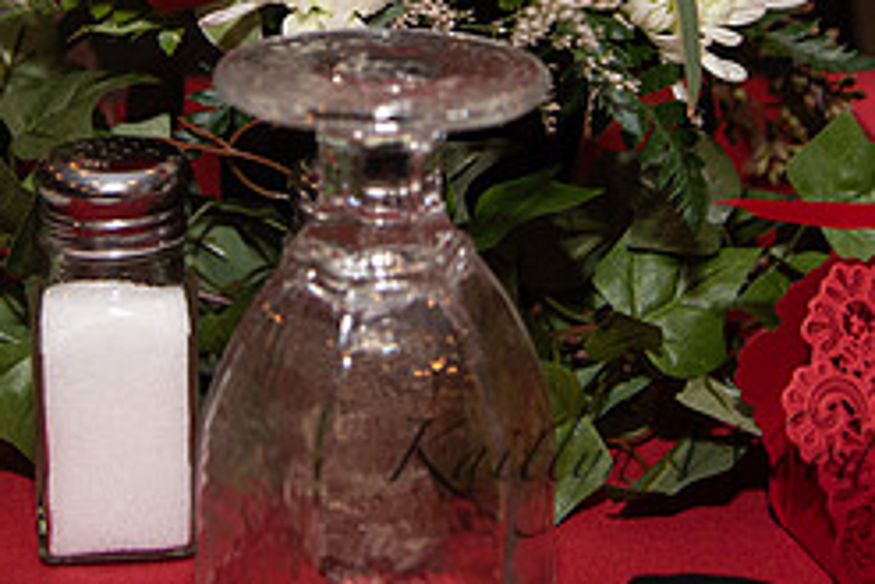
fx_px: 2286
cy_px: -94
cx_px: 386
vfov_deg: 14.2
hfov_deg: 21.7
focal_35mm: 94
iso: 800
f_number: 4
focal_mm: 40
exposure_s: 1/200
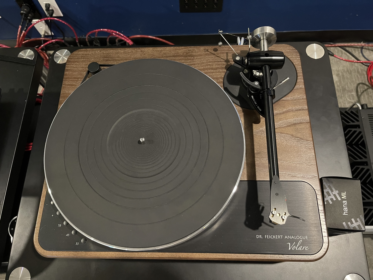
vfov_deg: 54.9
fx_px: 269
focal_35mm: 25
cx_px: 186
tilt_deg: -69.1
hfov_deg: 69.4
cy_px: 140
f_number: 1.6
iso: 800
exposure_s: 1/30
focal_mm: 5.1
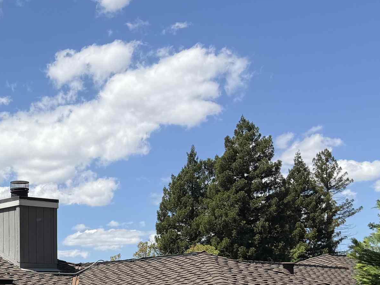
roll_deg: +0.2
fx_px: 681
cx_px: -12
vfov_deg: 22.7
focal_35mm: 62
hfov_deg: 28.9
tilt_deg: +2.0
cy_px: 289
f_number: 1.78
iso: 80
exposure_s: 1/4975
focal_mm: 6.76
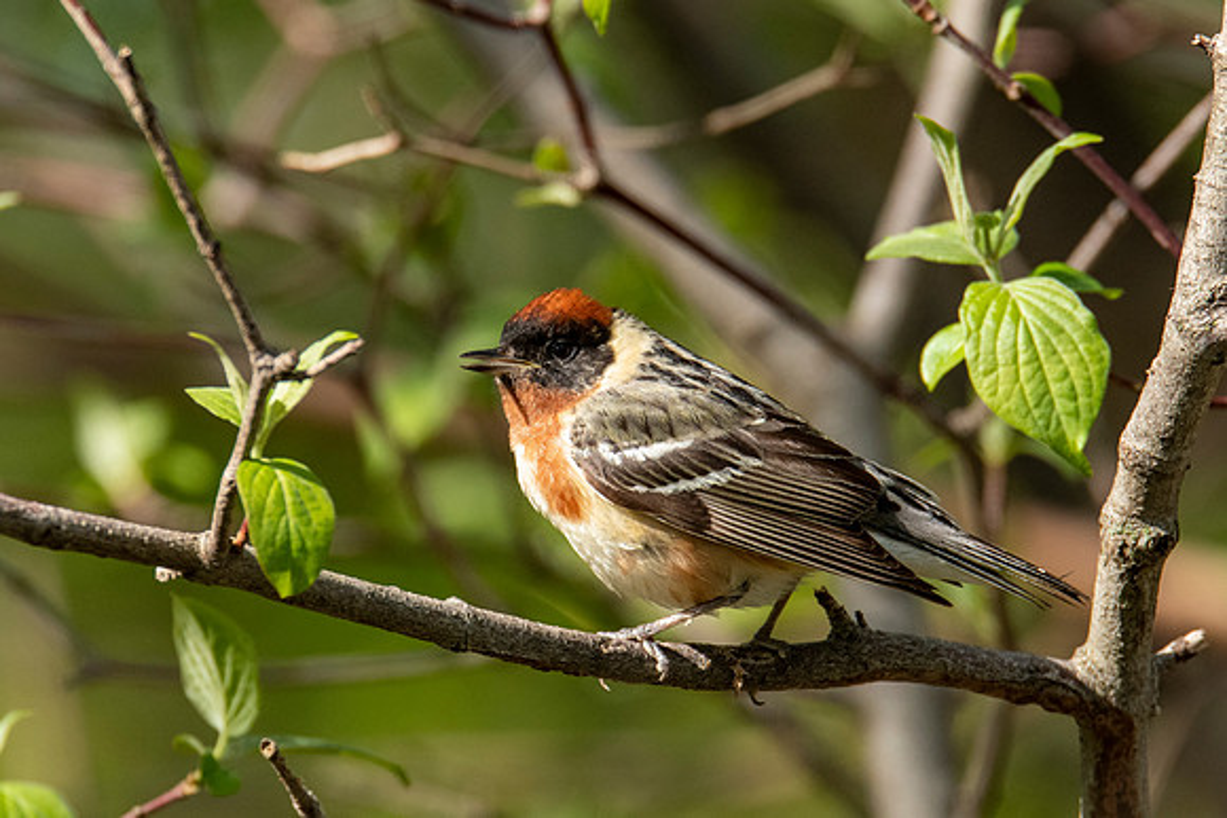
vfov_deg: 1.3
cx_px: 560
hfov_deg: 1.9
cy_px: 416
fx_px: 37083
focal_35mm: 1088
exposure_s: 1/800
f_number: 8
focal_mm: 600
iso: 1000
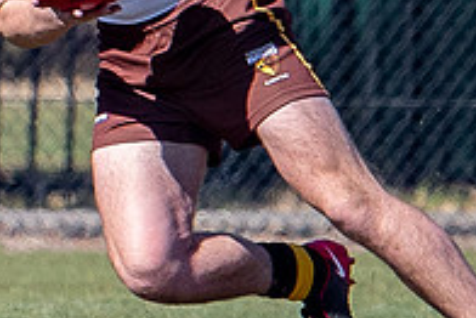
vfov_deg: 0.4
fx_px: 45927
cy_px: -38
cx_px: 231
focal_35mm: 3471
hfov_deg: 0.6
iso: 250
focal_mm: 200
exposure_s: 1/1000
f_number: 5
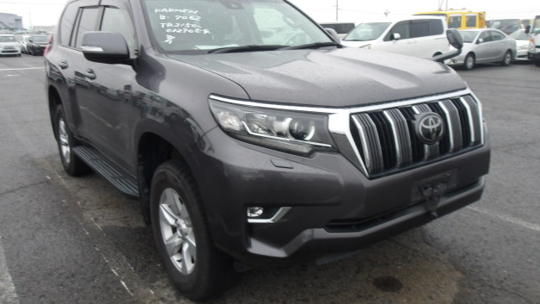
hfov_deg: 64.3
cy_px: 133
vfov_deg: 38.9
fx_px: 429
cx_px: 272
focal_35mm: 30
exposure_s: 1/60
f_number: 10.4
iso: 231
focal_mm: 4.9
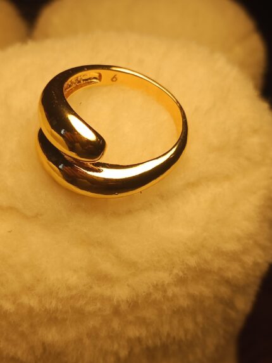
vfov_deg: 35.5
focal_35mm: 54
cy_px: 182
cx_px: 136
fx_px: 566
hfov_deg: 27.0
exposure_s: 1/126
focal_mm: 3.98
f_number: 1.8
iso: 50
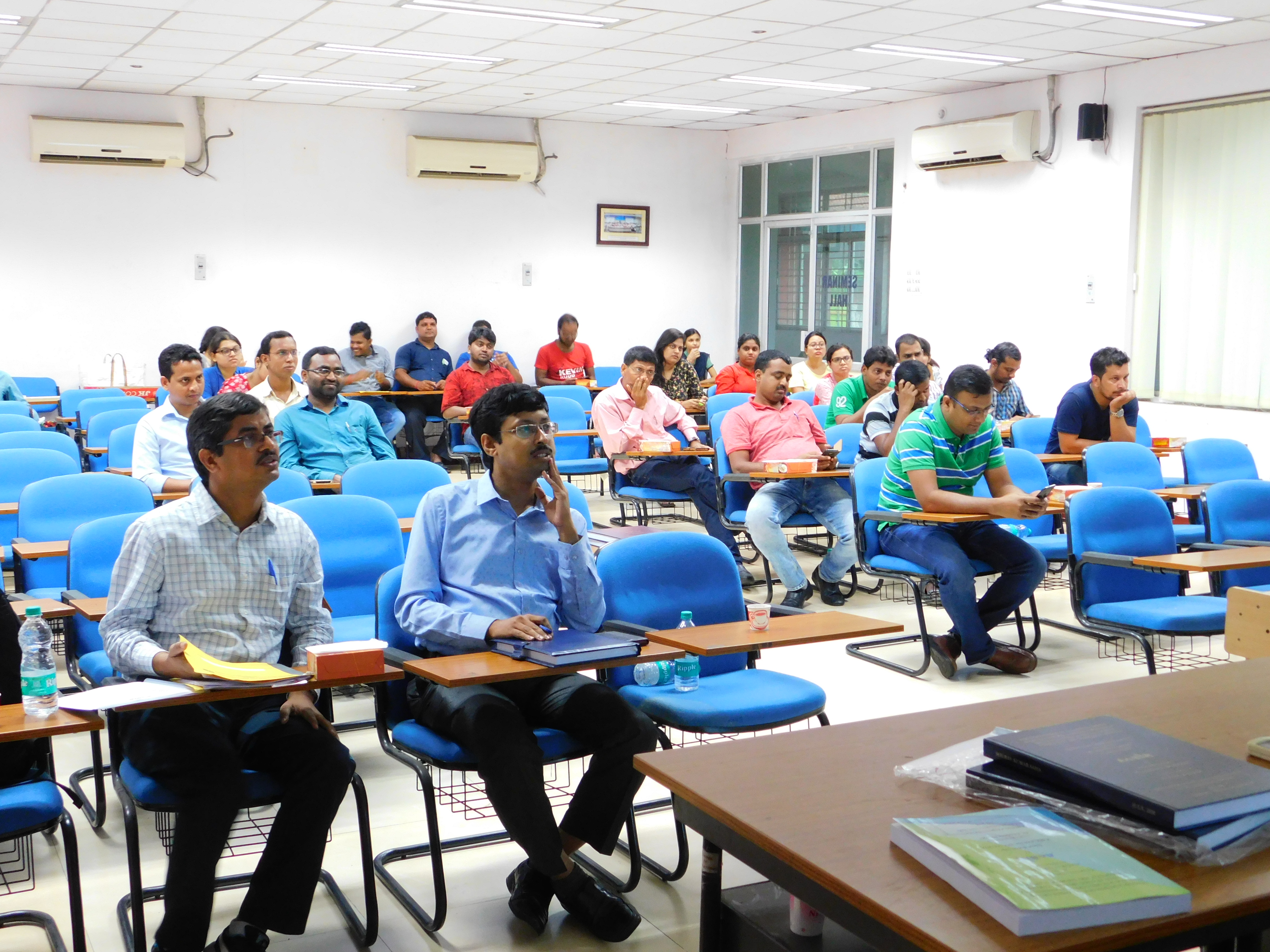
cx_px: 635
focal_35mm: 40
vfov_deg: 36.0
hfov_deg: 46.8
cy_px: 476
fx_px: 1468
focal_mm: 7.1
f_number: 3.6
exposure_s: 1/10
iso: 400
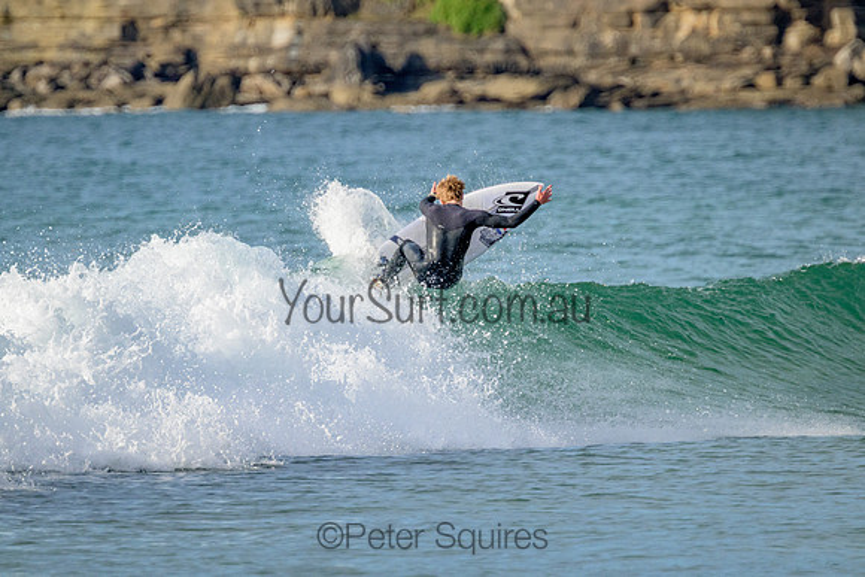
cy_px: 288
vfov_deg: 1.7
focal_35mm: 800
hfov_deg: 2.6
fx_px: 19226
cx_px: 432
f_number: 11
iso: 2200
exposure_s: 1/1250
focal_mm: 800
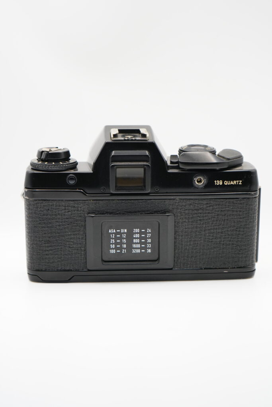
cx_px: 136
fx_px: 736
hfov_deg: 20.9
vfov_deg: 31.0
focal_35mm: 65
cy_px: 204
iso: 2000
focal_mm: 65
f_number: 5.6
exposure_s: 1/250
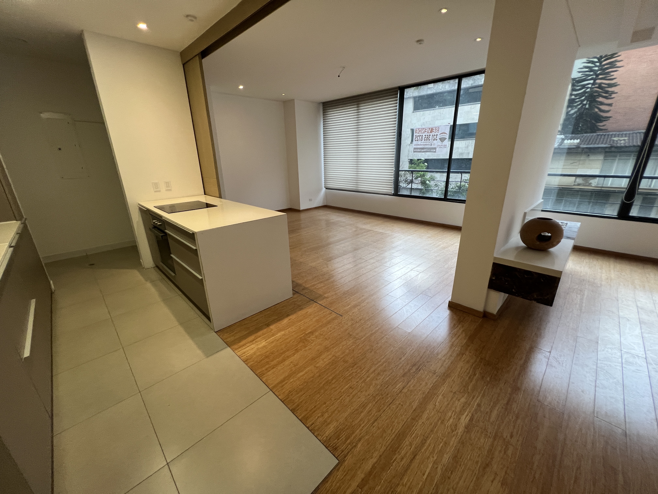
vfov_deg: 89.9
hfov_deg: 106.2
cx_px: 329
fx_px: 247
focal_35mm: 13
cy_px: 247
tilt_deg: -19.8
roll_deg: +1.2
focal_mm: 1.57
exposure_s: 1/120
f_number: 1.8
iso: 160
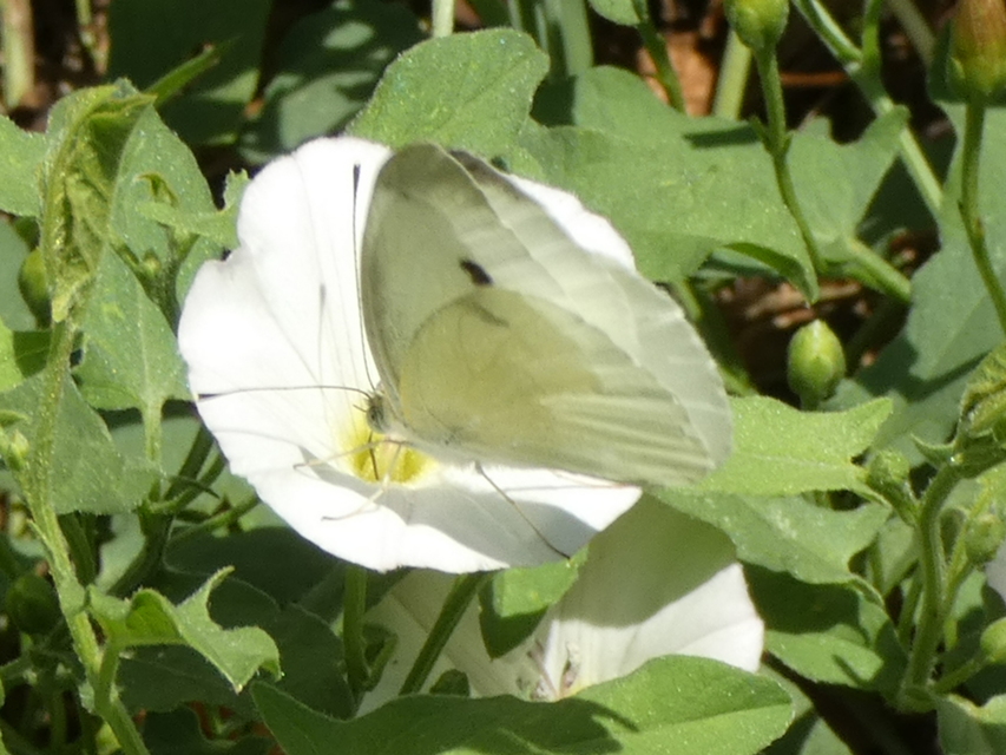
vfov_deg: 11.4
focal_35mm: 130
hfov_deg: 15.2
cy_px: 378
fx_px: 3779
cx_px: 503
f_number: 5.2
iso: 80
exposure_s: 1/200
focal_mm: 23.3
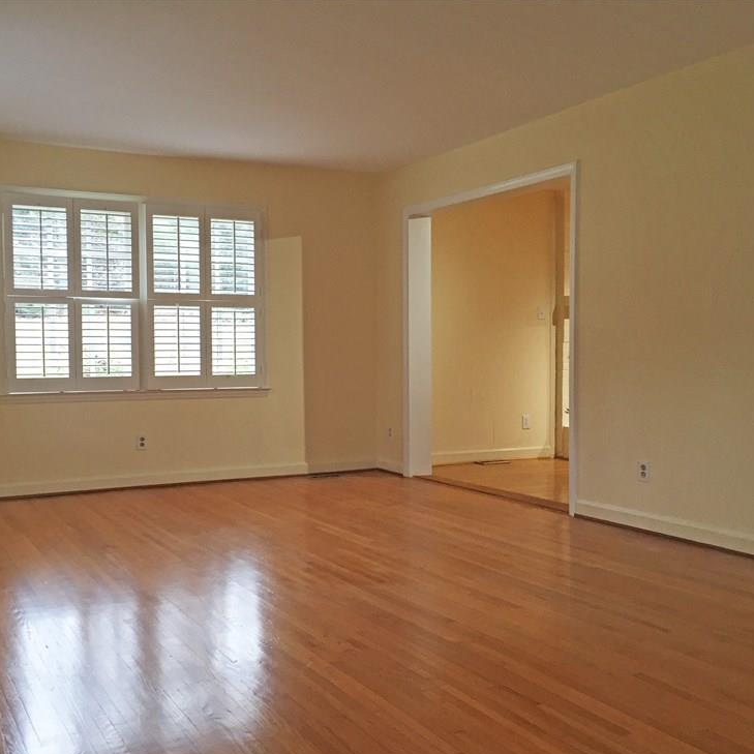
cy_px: 395
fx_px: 887
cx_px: 330
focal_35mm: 36
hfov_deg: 45.9
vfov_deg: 46.0
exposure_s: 1/40
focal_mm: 4.15
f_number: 2.2
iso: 40
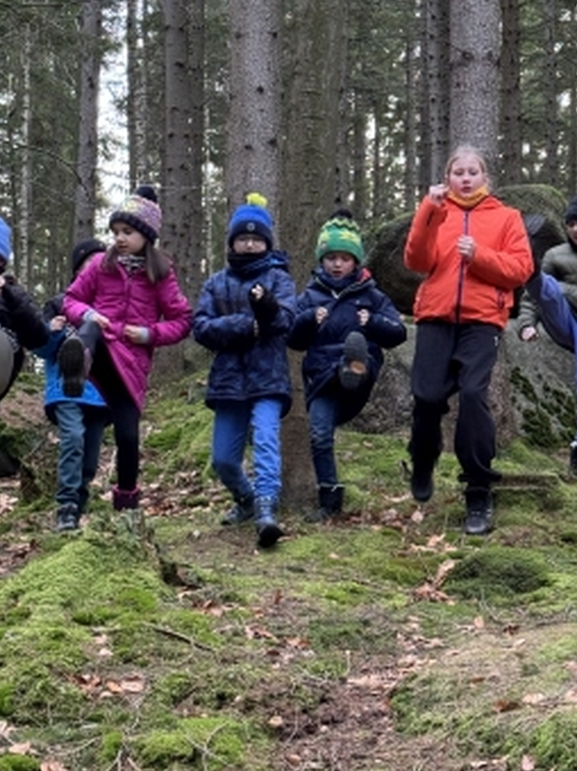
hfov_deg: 17.3
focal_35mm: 85
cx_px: 375
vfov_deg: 23.0
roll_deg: -1.5
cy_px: 355
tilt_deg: +11.0
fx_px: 1890
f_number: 1.78
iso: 200
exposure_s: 1/60
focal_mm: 6.86
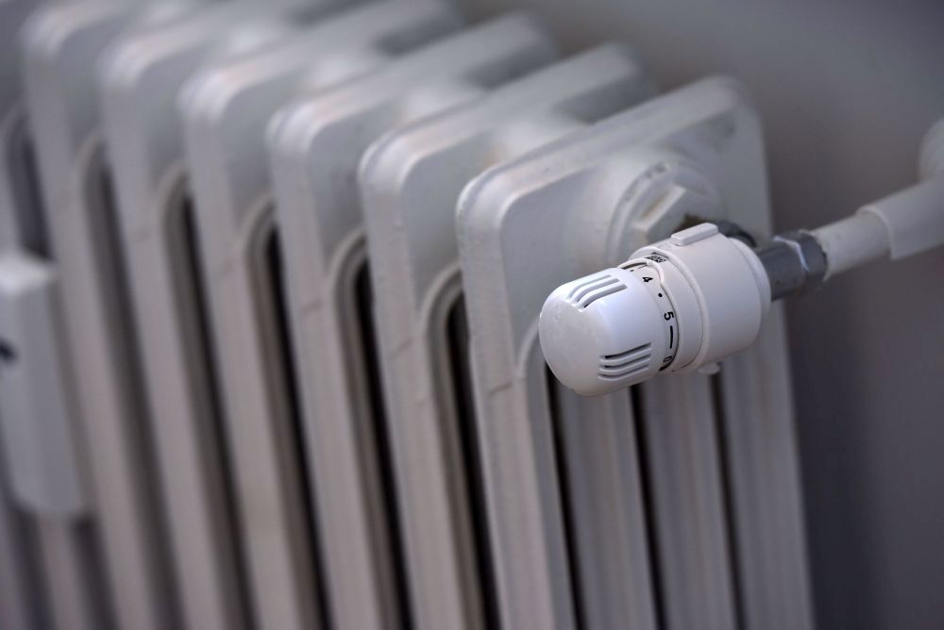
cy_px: 315
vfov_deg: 7.6
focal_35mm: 180
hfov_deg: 11.4
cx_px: 472
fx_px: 4723
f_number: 4.5
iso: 640
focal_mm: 180
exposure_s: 1/200
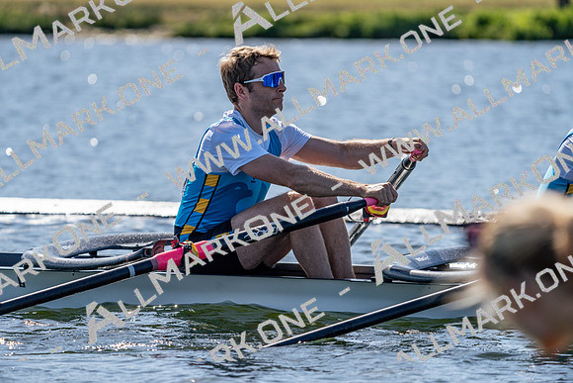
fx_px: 5524
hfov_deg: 5.9
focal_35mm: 347
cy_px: 192
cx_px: 286
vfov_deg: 4.0
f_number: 6.3
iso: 250
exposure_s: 1/2000
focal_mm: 347
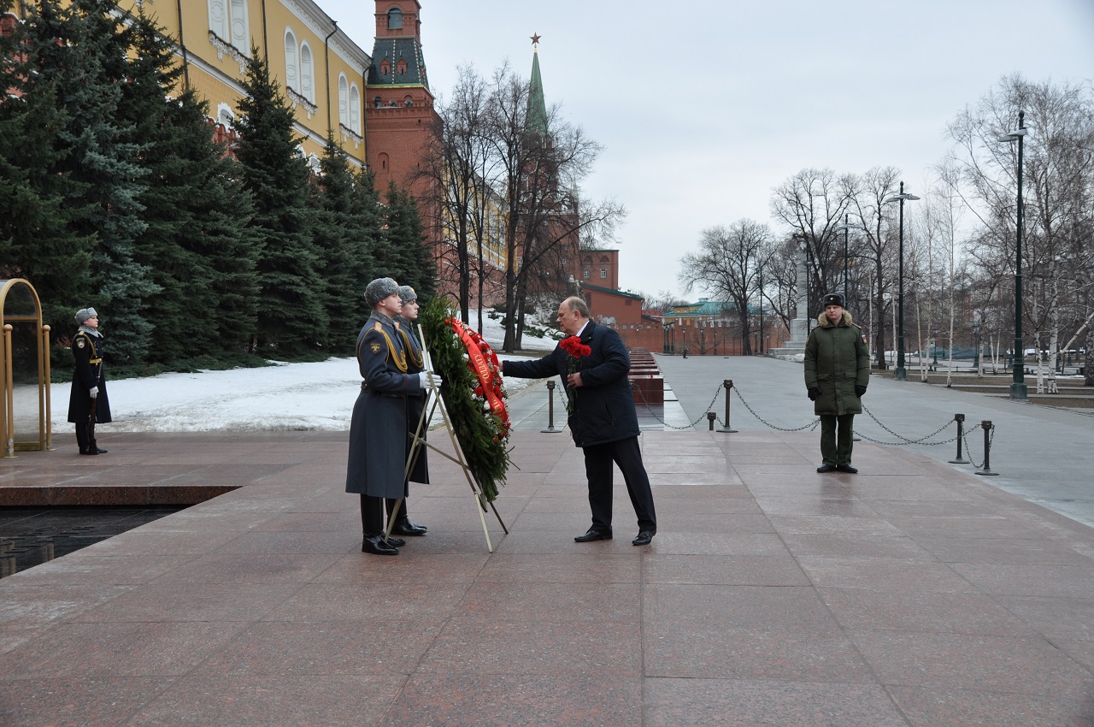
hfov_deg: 49.6
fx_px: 1184
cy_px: 364
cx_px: 547
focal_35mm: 39
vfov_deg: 34.1
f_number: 9
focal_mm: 26
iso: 200
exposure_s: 1/80
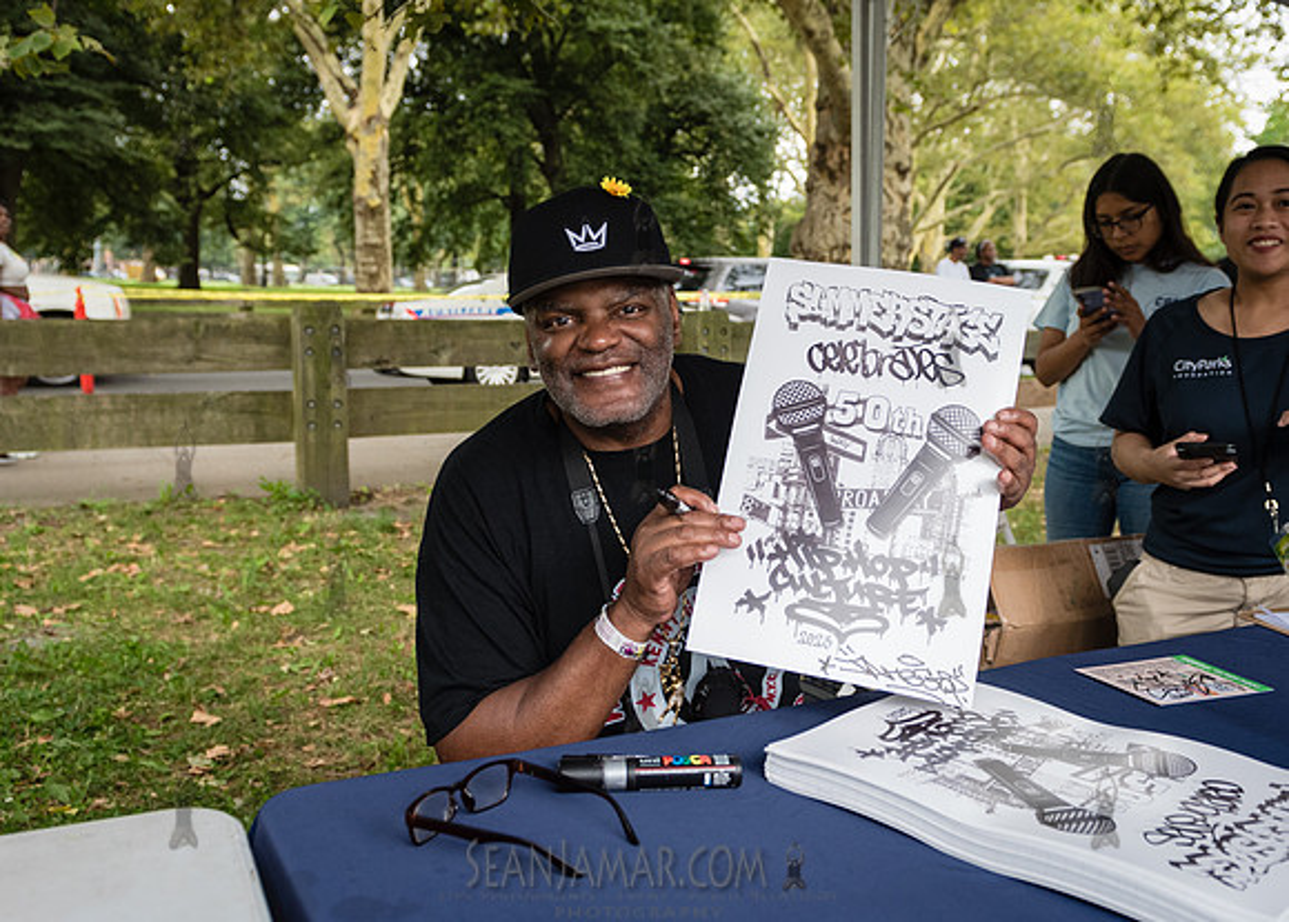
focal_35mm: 34
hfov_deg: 54.5
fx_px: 1251
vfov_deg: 40.4
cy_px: 390
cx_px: 696
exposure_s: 1/200
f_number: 3.2
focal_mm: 24
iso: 1000
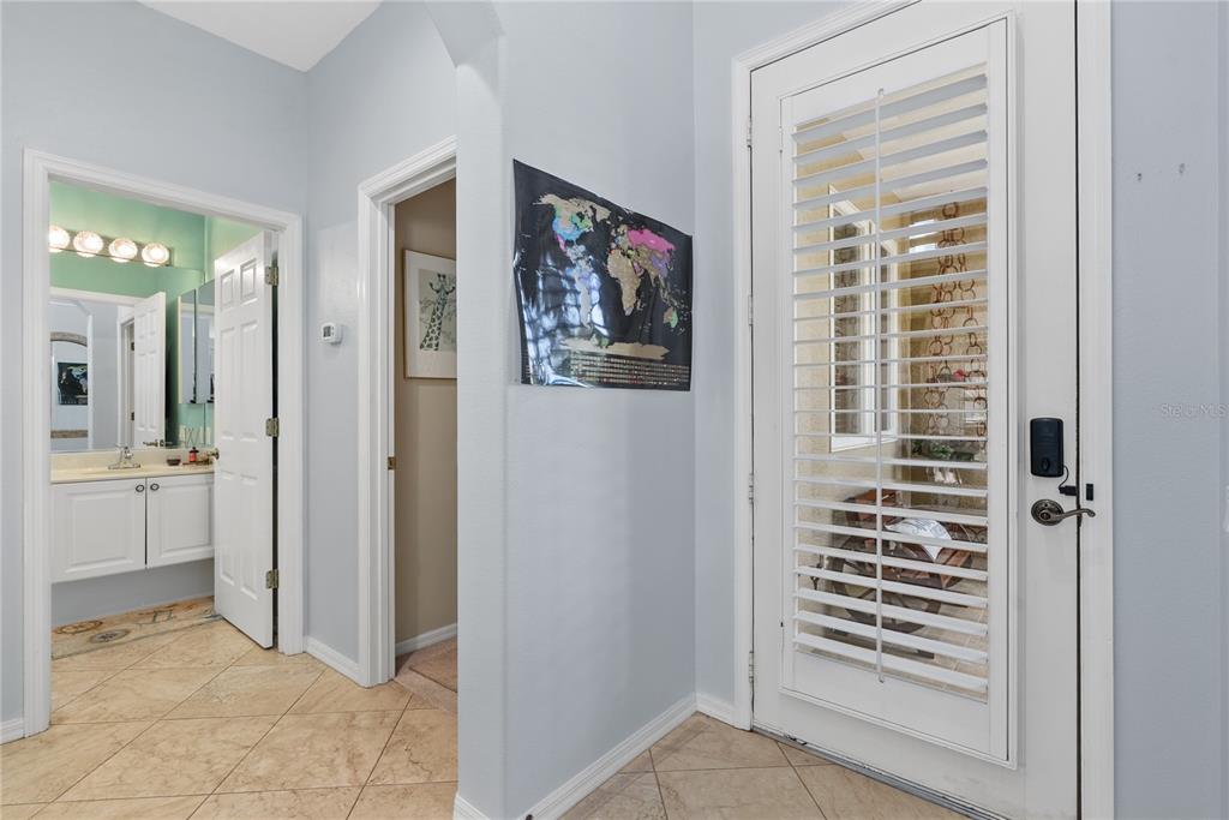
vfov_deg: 73.8
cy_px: 410
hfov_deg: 96.7
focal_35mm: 16
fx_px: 546
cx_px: 614
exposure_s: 1/4
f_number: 9
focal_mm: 16
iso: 400
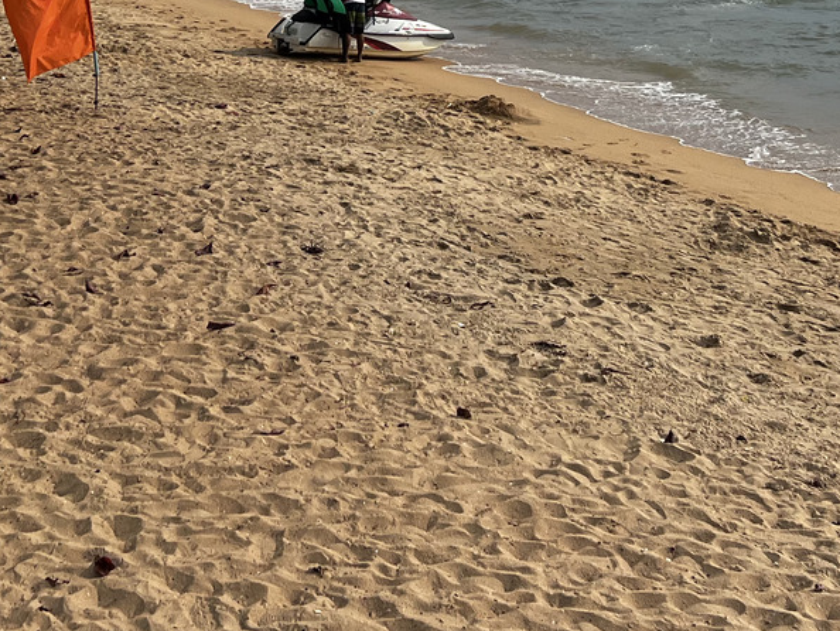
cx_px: 440
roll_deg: +1.7
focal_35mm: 70
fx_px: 1699
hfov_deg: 27.8
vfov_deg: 19.4
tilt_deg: -1.7
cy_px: -183
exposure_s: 1/10309
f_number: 1.5
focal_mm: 5.7
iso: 50
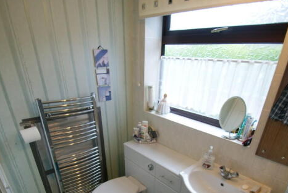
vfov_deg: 58.8
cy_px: 122
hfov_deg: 79.9
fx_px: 168
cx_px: 176
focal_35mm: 21
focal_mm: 10
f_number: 3.5
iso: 200
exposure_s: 1/30
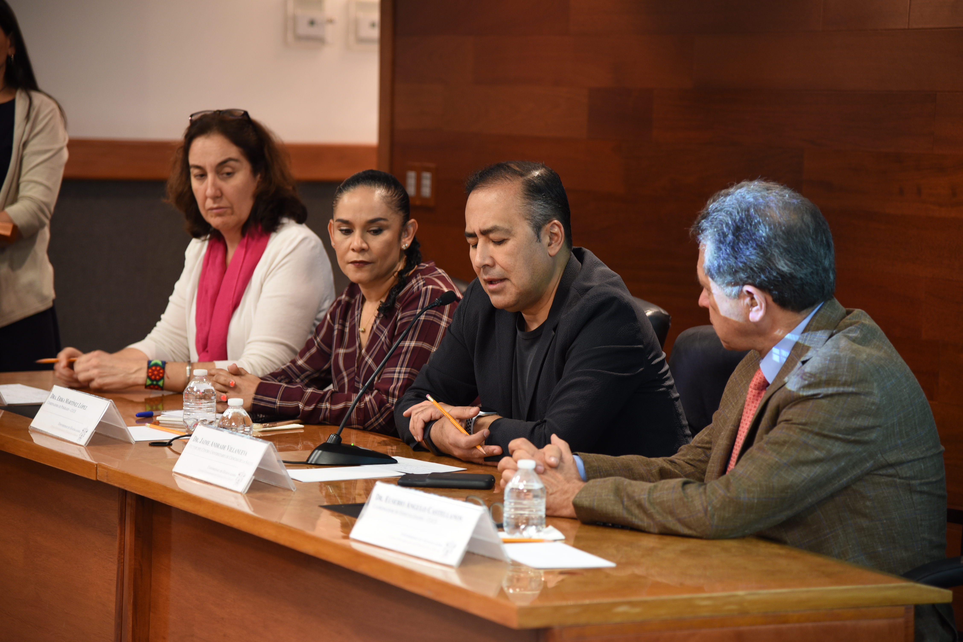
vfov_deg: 13.0
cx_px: 482
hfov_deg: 19.5
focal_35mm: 105
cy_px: 321
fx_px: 2809
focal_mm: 105
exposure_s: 1/15
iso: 800
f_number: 4
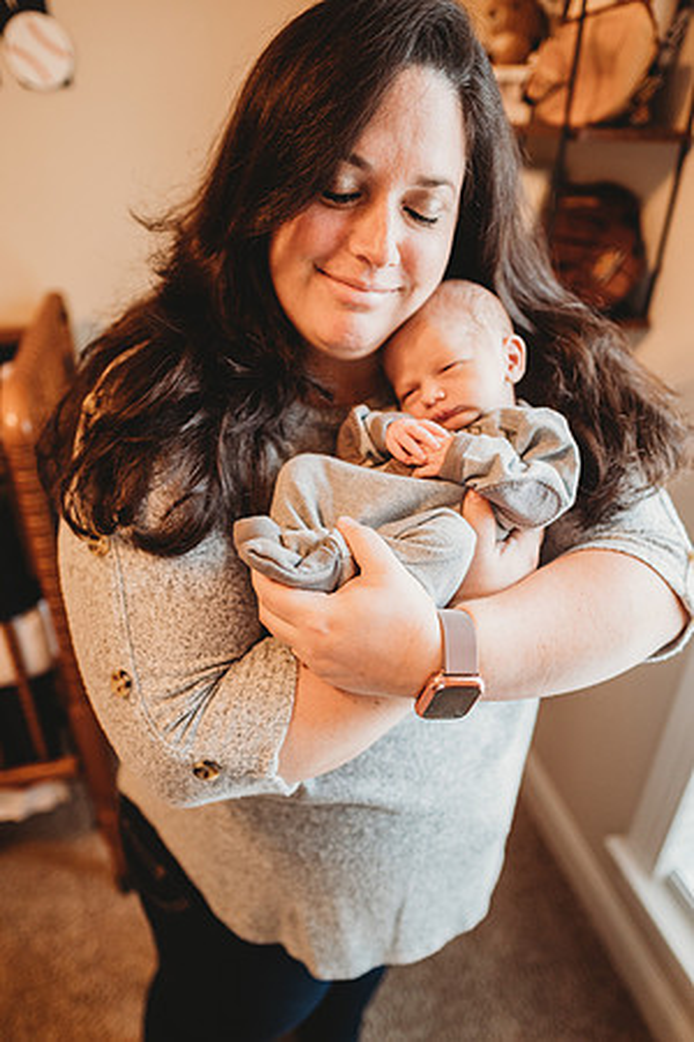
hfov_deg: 53.1
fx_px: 694
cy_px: 521
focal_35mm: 24
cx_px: 347
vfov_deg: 73.7
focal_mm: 24
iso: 500
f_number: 2.2
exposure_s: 1/160
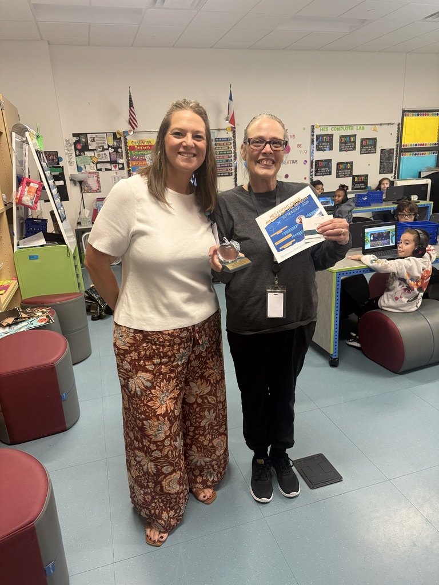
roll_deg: +3.2
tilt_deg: -17.8
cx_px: 220
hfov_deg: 56.8
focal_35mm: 24
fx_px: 406
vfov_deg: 71.6
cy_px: 292
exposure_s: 1/60
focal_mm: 6.76
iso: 400
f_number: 1.78
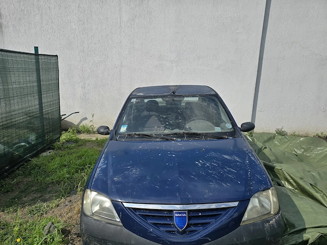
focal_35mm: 23
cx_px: 164
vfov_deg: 58.9
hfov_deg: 73.9
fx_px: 217
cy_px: 122
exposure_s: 1/1167
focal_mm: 6.3
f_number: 1.7
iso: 12
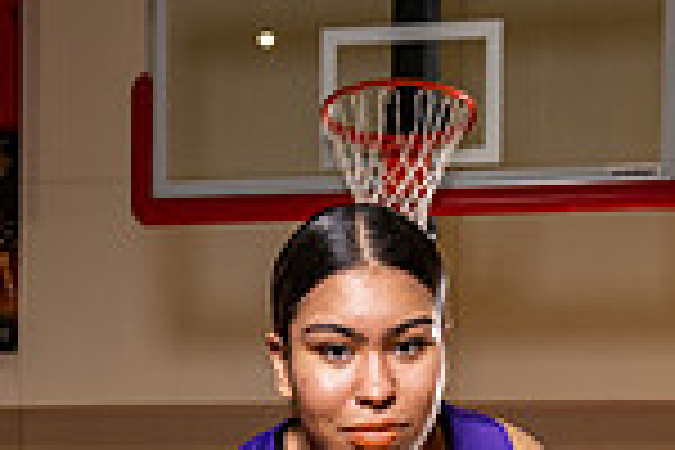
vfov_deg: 12.6
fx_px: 1744
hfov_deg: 21.9
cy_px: 940
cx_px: 315
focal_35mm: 93
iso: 500
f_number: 5.6
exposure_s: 1/250
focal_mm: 31
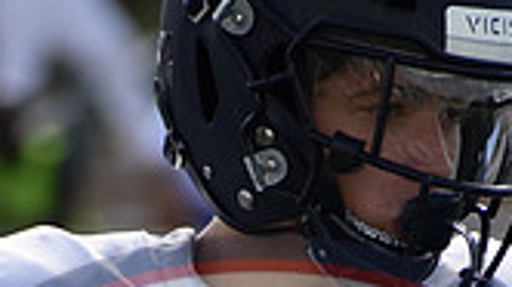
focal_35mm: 1650
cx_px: 251
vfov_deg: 0.7
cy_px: 676
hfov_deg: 1.3
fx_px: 22379
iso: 400
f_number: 6.3
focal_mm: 300
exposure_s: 1/1000
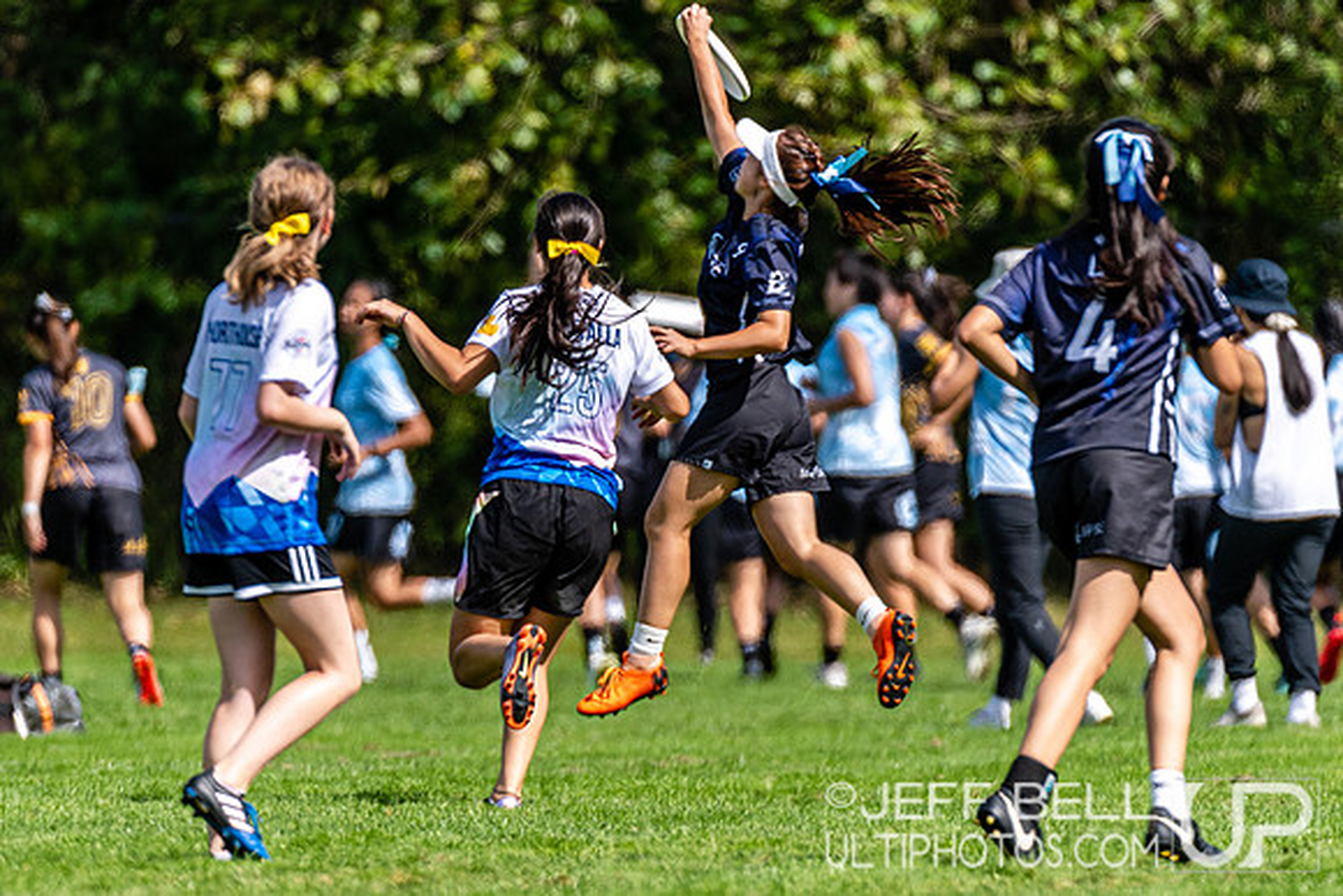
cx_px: 588
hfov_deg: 2.3
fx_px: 33976
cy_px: 547
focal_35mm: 911
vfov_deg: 1.5
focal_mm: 400
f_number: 4
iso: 160
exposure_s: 1/1600
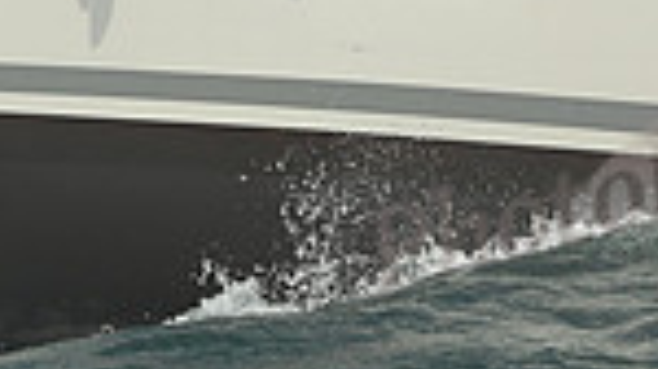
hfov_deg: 6.6
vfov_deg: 3.7
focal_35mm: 325
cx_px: 145
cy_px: -433
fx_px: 5664
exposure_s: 1/1250
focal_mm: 80
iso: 320
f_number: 11
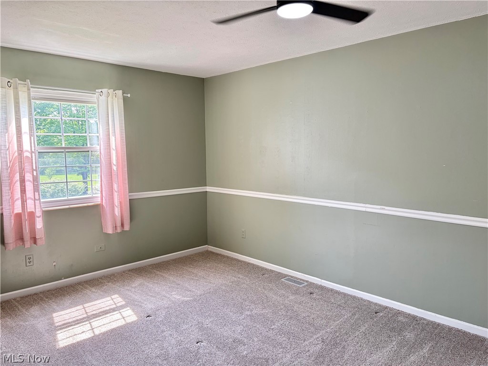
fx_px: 367
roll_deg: +1.5
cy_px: 183
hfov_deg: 67.3
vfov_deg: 53.1
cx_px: 244
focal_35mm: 26
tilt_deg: -5.0
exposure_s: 1/85
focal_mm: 5.96
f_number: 1.6
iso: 125
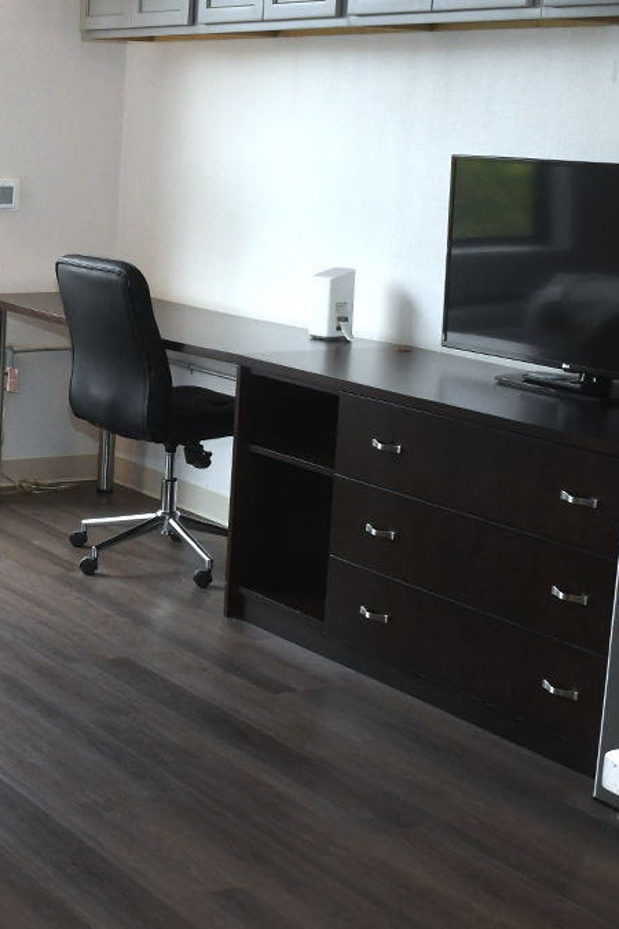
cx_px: -76
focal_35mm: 64
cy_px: 473
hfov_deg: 20.2
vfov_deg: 31.4
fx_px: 1651
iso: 1600
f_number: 5.6
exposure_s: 1/80
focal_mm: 24
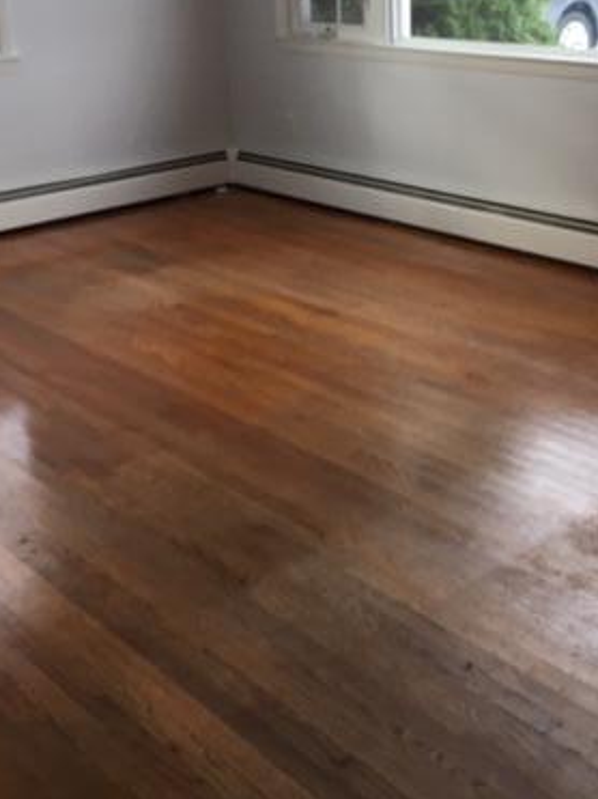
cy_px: 286
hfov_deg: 29.1
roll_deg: +2.7
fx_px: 1152
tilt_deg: -15.7
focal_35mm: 50
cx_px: 293
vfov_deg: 37.9
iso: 25
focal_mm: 4.15
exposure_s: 1/40
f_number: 2.2
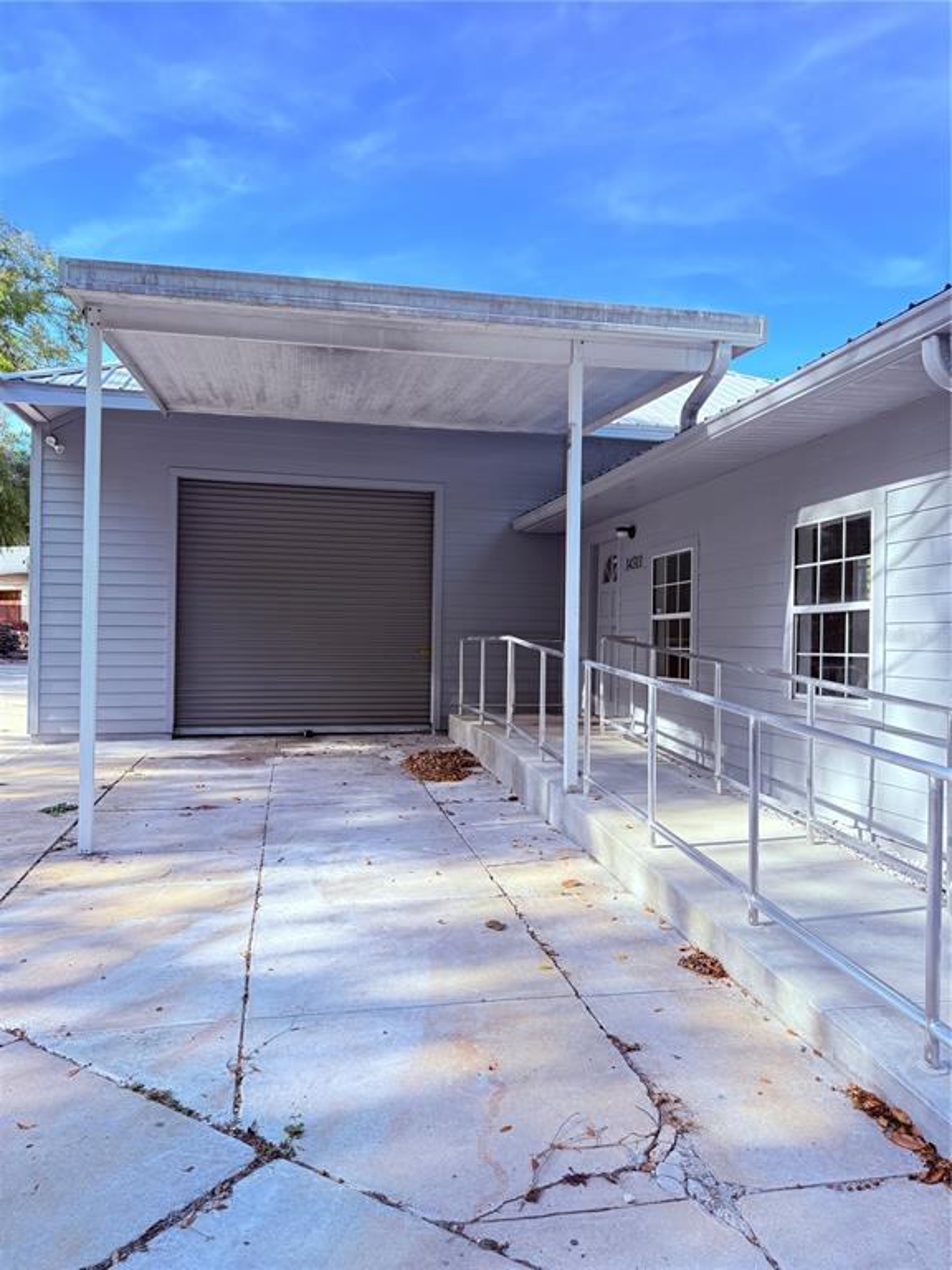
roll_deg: -0.7
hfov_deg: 56.8
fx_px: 880
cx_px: 476
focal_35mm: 24
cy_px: 635
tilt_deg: +1.4
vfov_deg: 71.6
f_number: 1.78
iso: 100
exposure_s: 1/563
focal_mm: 6.76
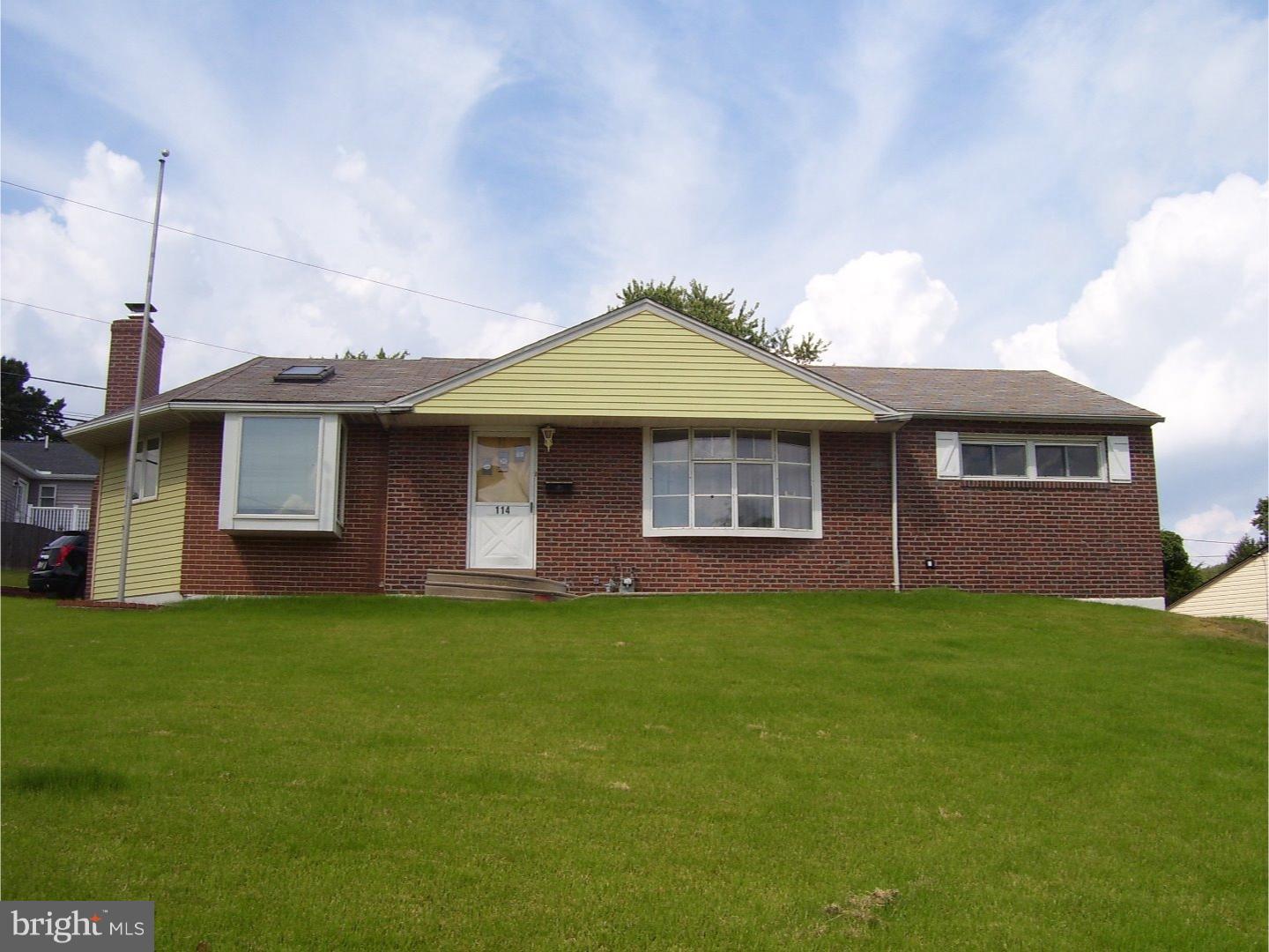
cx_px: 634
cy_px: 476
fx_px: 1246
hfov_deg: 54.0
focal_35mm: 34
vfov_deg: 41.8
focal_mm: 5.6
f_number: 4.8
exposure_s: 1/500
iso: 80
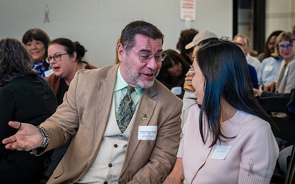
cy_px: 80
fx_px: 514
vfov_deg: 20.3
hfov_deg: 32.0
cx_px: 168
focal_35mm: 64
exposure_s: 1/80
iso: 2000
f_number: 4
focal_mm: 55
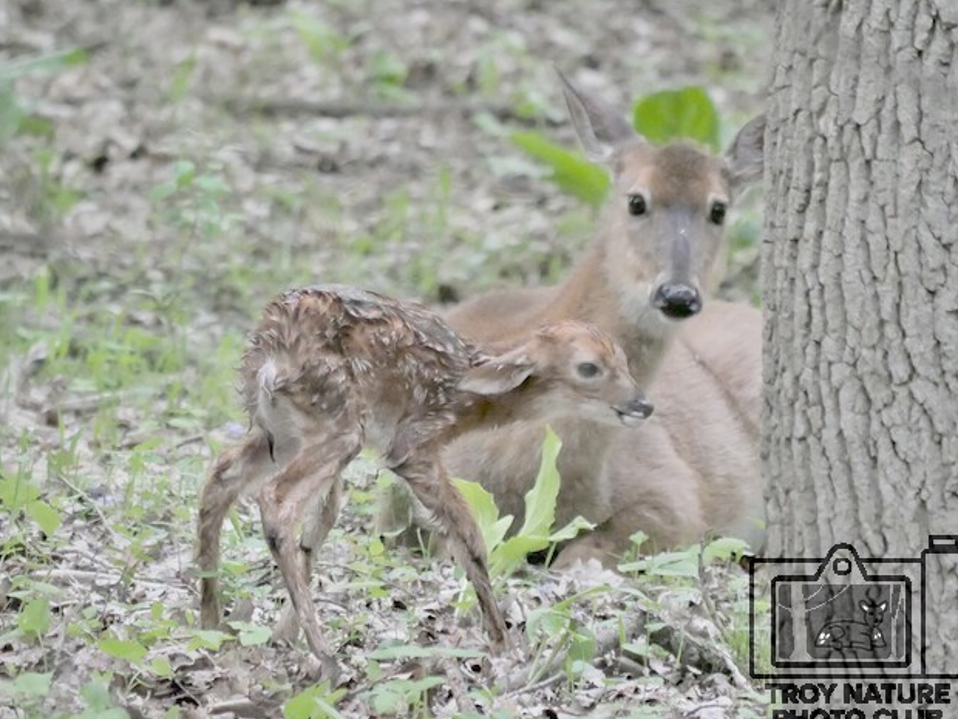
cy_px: 368
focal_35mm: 619
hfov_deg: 3.2
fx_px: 17131
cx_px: 477
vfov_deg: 2.4
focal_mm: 300
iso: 3200
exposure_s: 1/500
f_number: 5.6
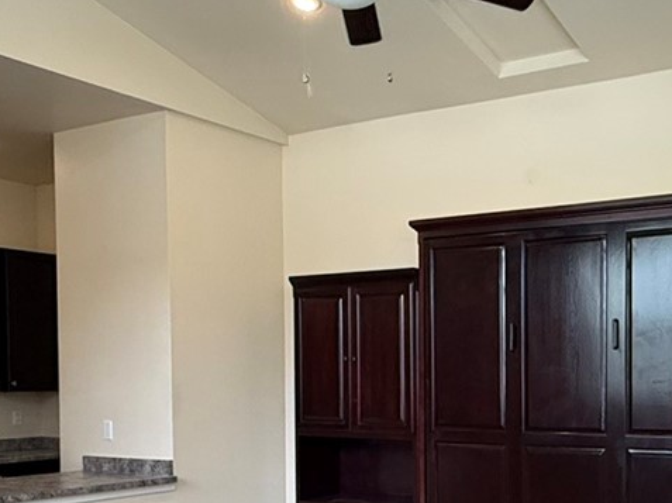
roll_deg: -0.1
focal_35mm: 47
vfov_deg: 30.0
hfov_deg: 39.1
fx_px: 912
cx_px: 527
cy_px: 414
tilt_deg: -1.9
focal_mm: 2.22
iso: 320
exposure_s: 1/60
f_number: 2.2
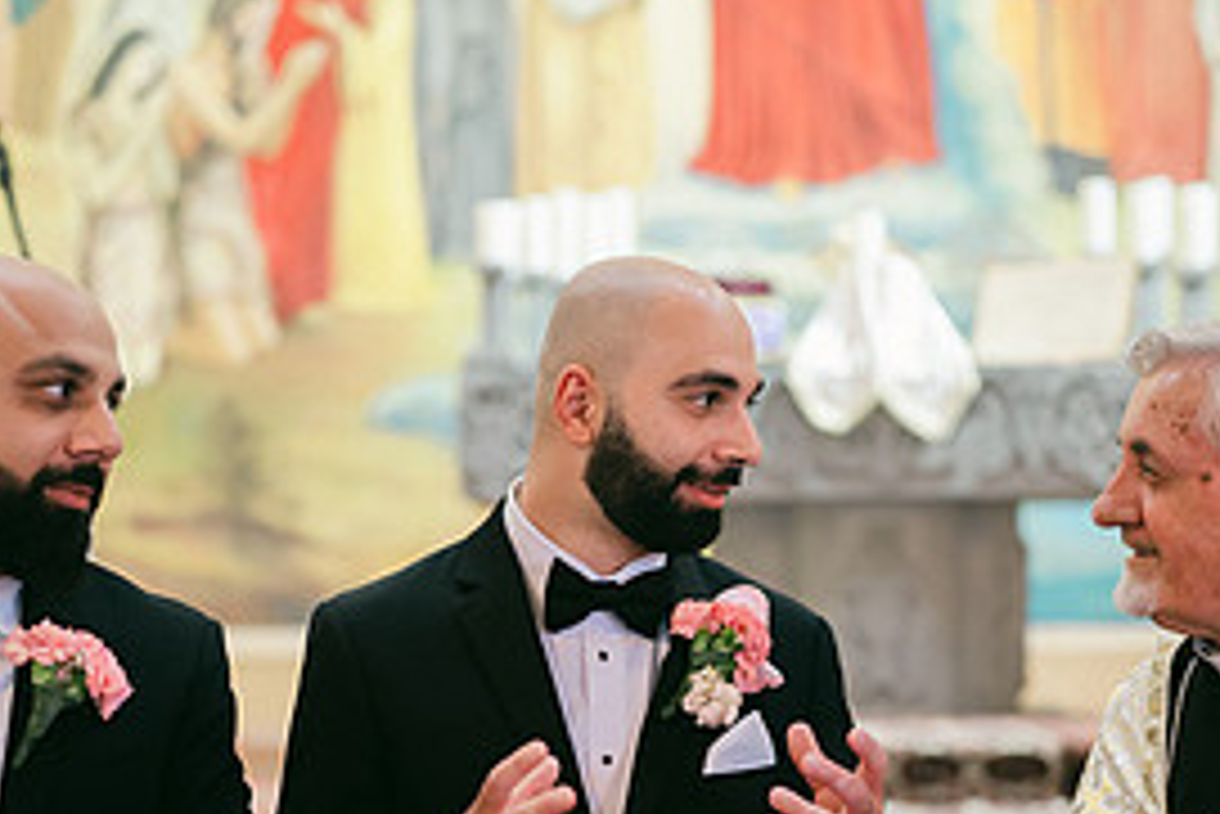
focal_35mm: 75
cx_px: 549
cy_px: 668
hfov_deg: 27.0
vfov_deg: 18.0
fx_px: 2543
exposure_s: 1/250
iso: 800
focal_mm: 35
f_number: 1.2
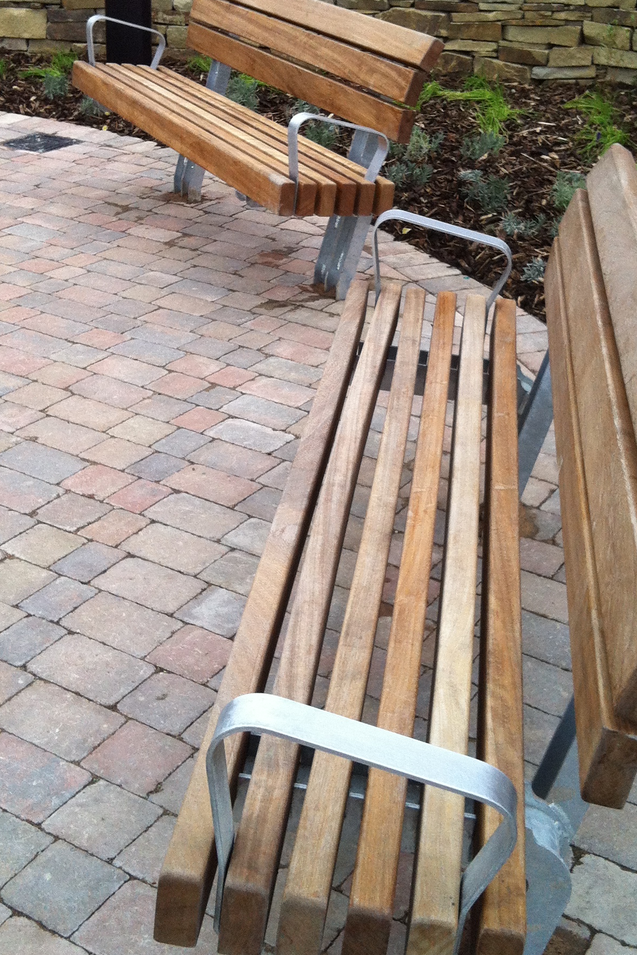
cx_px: 325
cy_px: 406
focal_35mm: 53
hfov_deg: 25.5
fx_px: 1407
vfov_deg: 37.4
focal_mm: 3.85
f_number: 2.8
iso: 100
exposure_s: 1/120
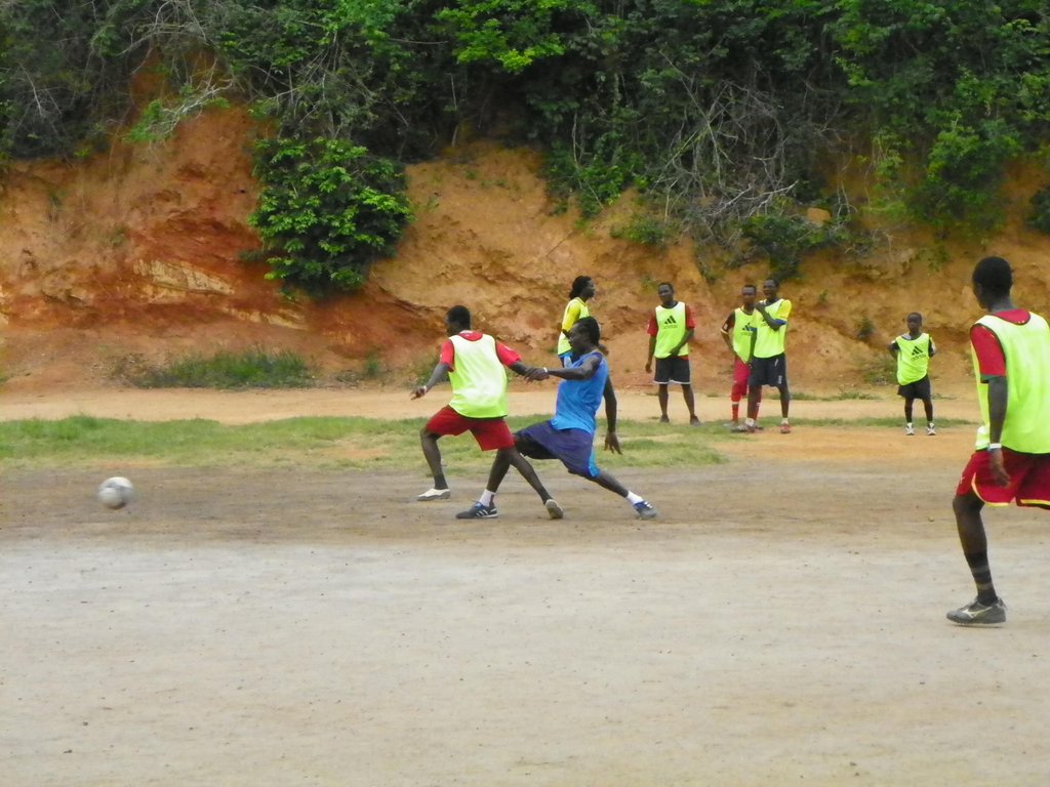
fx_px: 3185
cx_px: 525
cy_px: 394
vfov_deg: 14.1
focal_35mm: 105
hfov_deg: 18.7
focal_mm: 18.8
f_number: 4
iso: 800
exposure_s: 1/200
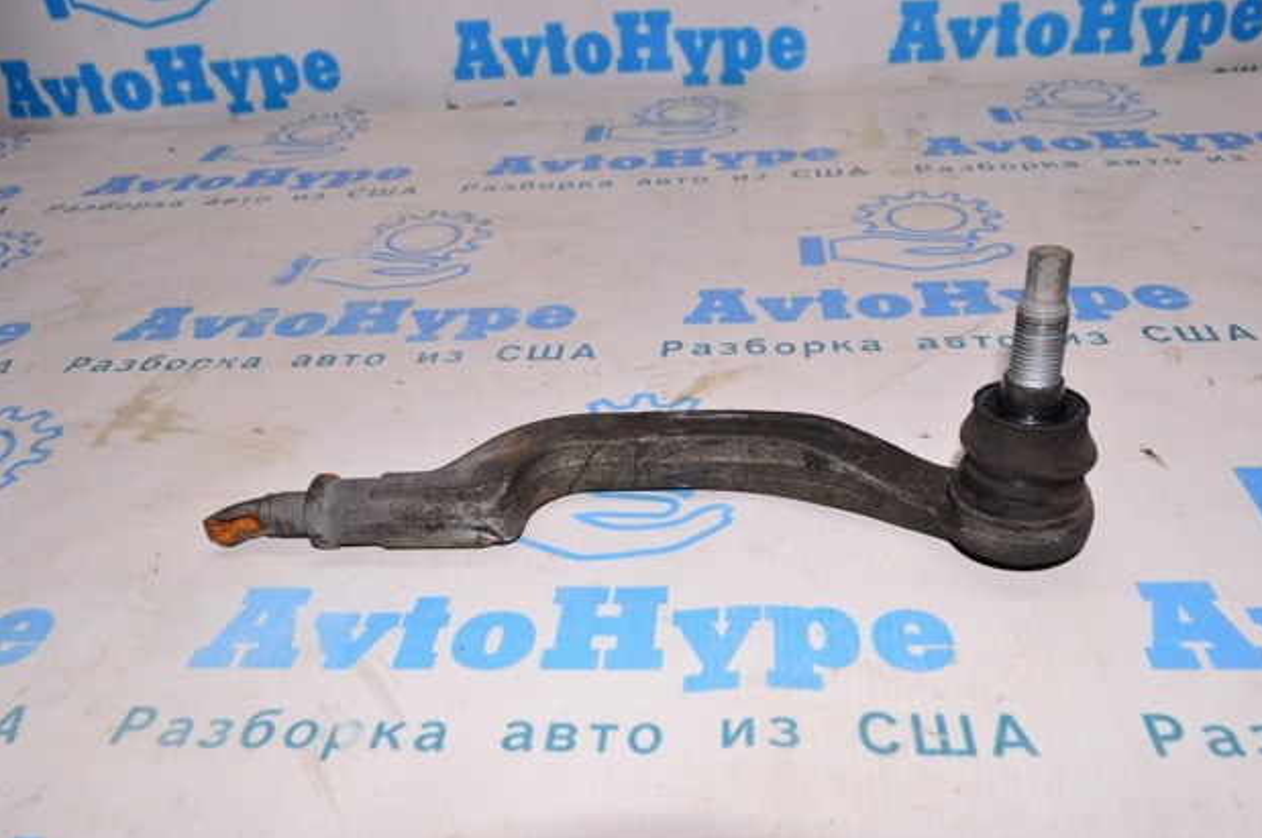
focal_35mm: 31
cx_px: 650
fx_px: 1085
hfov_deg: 60.3
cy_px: 431
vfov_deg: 42.2
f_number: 8
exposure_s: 1/200
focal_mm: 20
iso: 1600
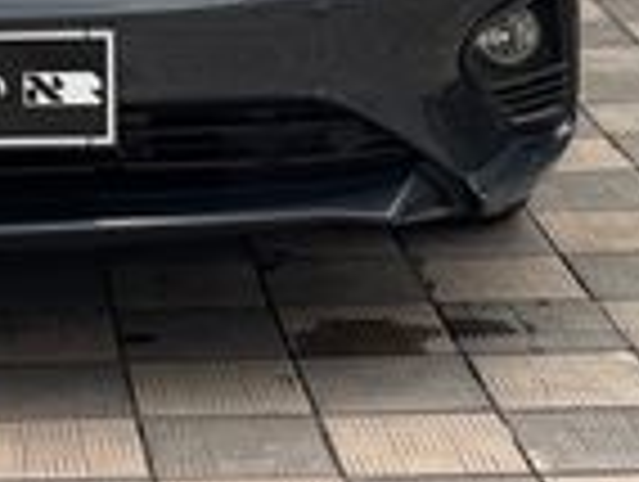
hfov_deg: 12.2
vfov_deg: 9.2
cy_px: -194
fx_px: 2940
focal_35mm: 159
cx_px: -72
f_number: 1.78
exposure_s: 1/296
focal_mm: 6.76
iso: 64
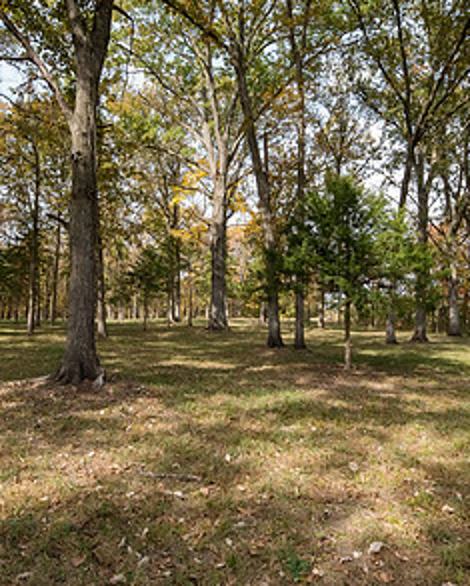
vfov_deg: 65.8
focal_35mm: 26
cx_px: 204
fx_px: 451
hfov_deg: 54.8
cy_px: 261
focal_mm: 14
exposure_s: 1/400
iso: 800
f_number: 9
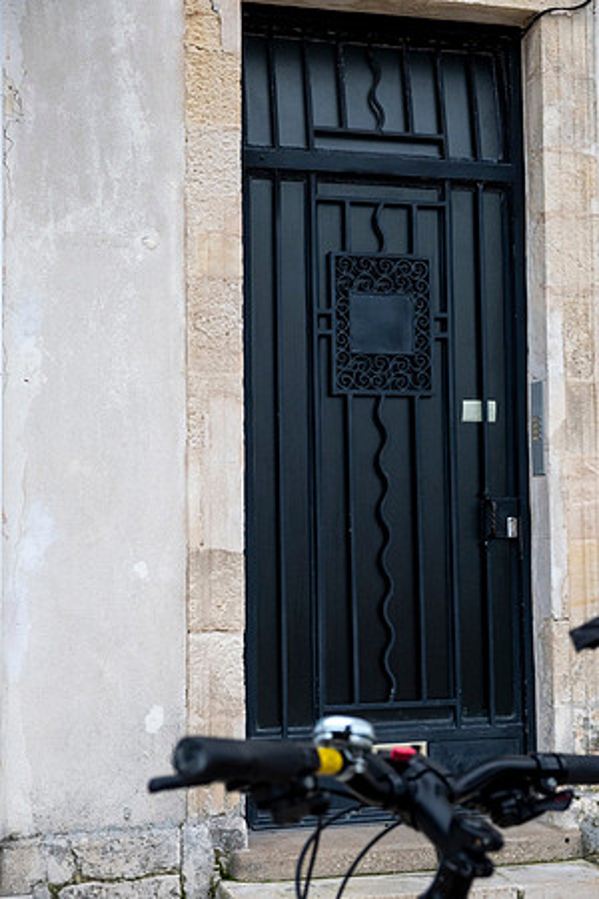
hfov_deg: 25.1
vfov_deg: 36.9
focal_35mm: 54
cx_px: 300
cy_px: 450
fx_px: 1348
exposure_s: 1/500
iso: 800
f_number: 4.5
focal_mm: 35.8
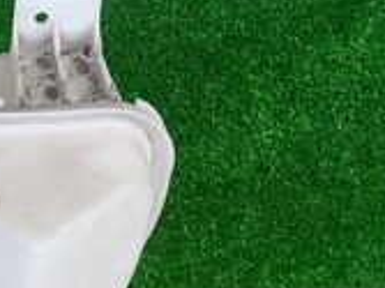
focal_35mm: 90
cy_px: 279
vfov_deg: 16.1
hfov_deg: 19.9
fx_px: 1000
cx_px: -120
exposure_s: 1/125
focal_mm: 4.5
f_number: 2
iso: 160
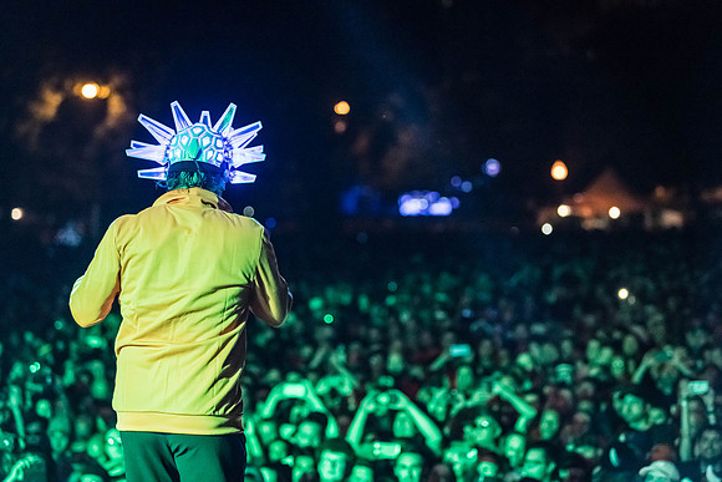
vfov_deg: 13.4
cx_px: 361
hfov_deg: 20.0
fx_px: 2046
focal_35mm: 102
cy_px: 241
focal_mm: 102
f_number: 2.8
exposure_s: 1/800
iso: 3200
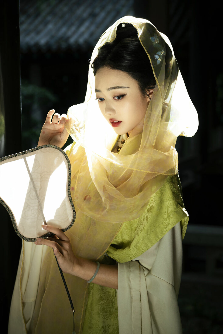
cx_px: 112
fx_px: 632
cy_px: 167
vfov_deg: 29.6
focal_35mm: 68
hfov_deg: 20.0
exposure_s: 1/160
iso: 125
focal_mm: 68
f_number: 4
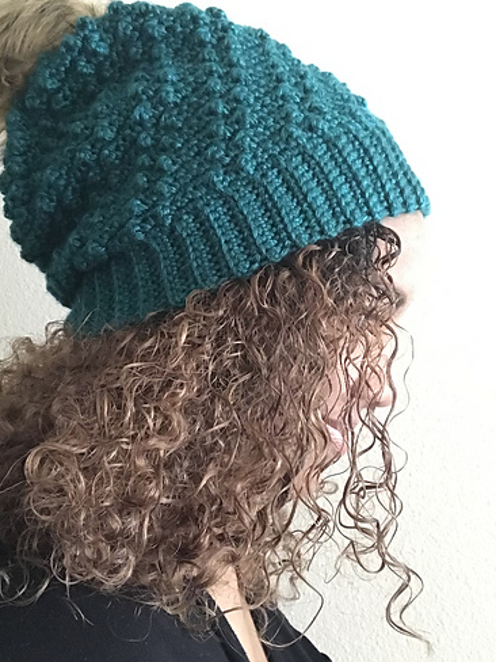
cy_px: 292
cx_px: 224
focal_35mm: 42
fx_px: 802
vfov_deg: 44.7
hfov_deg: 34.3
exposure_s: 1/15
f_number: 2.2
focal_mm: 2.87
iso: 320
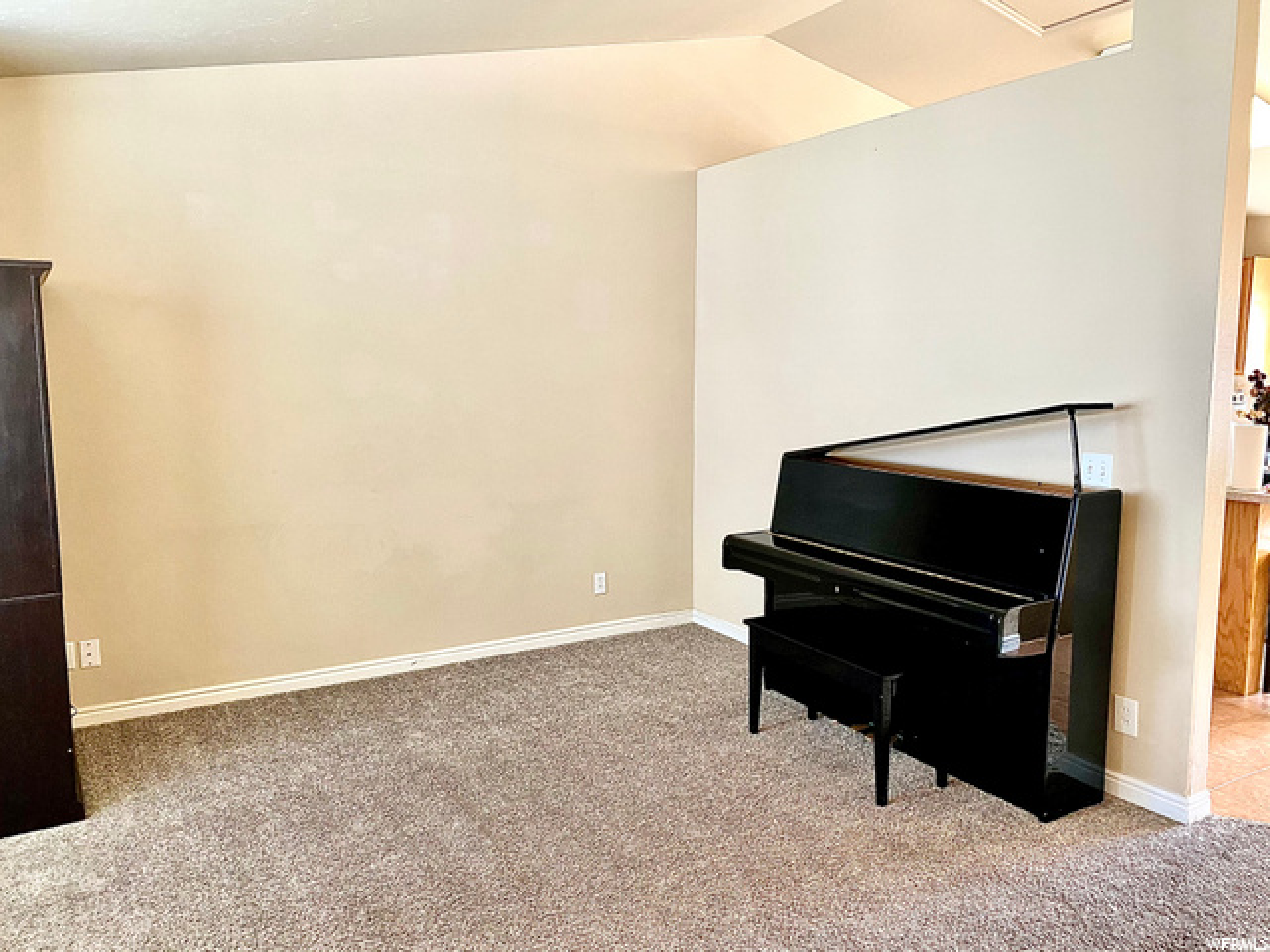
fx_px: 954
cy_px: 476
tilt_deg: -7.0
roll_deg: +0.0
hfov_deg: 67.3
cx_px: 635
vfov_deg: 53.1
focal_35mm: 26
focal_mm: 4.25
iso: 250
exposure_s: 1/60
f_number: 1.8
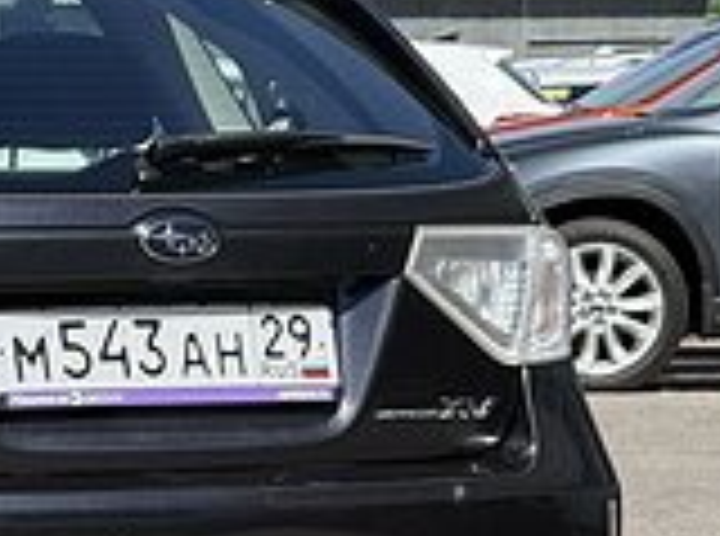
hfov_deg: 4.8
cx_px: -500
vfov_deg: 3.6
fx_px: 8544
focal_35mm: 412
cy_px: 536
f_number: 2.8
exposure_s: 1/1130
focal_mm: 15.66
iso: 50
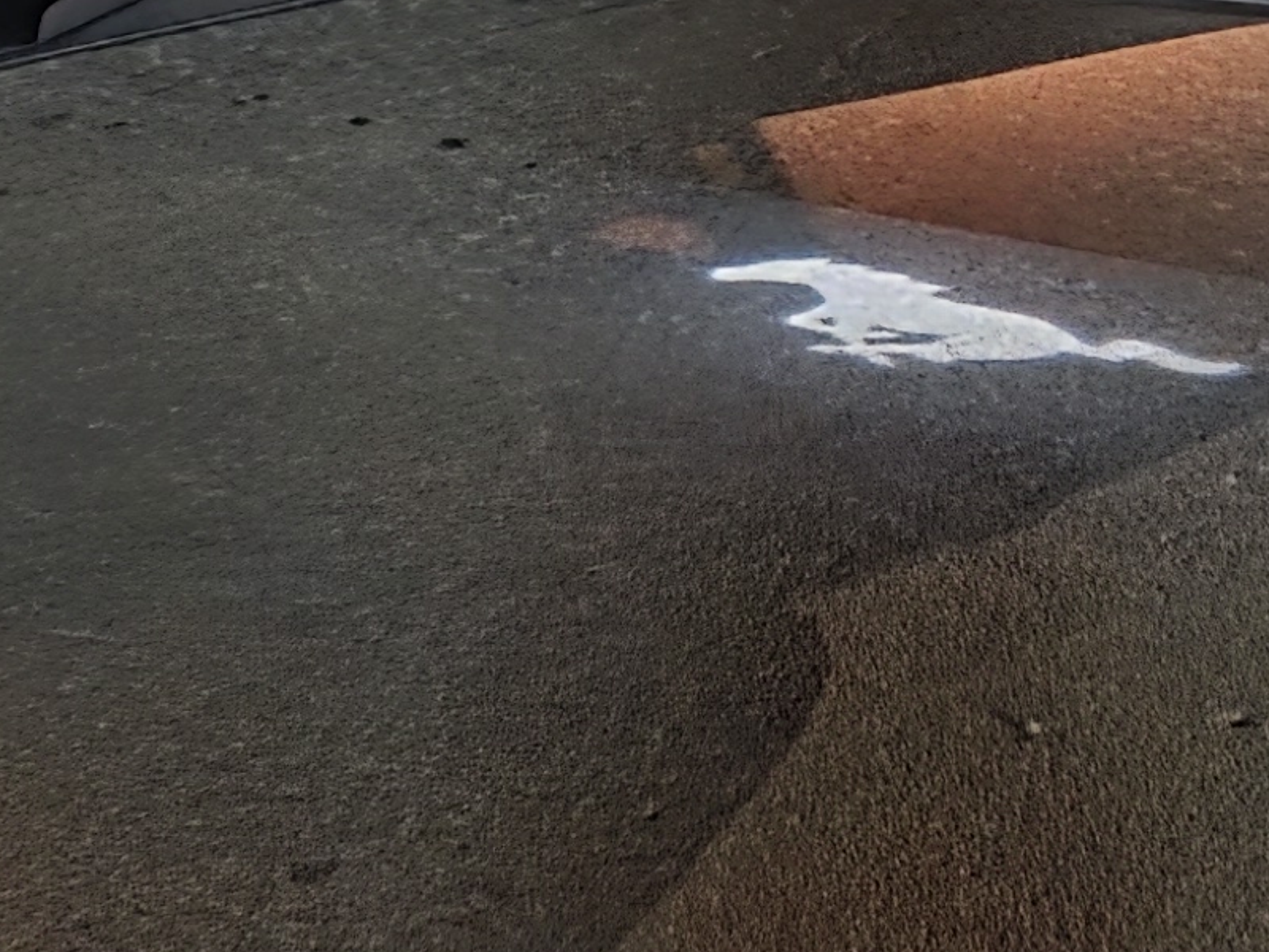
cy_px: -352
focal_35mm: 115
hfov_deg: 17.1
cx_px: 692
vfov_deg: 12.4
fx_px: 4216
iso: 2500
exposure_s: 1/15
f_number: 1.7
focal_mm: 6.25
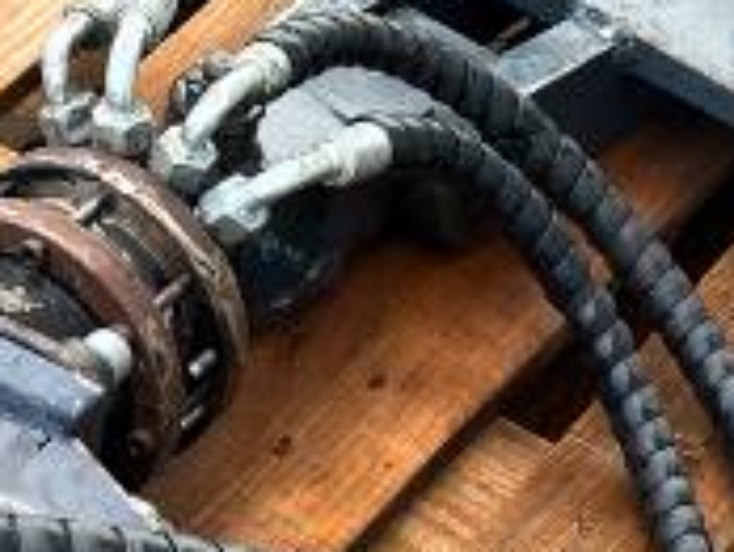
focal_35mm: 153
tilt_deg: -48.5
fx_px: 3249
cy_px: 636
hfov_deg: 12.7
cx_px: -38
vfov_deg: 9.6
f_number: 1.5
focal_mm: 5.7
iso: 40
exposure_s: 1/194
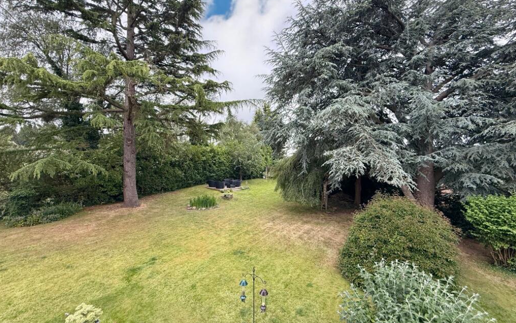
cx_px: 258
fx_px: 211
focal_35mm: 15
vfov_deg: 74.8
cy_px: 163
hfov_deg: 101.5
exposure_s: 1/99
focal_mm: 2.22
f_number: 2.2
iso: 80
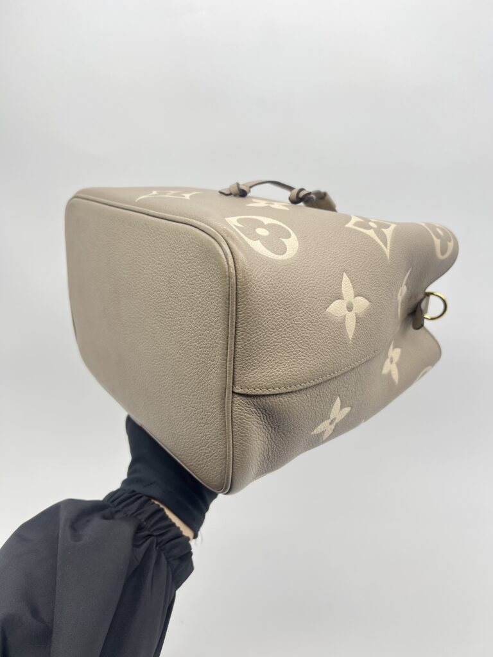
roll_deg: +0.8
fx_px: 494
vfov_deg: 67.3
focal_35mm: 26
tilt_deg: -19.3
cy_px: 328
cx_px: 246
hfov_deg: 53.1
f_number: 1.5
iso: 32
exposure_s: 1/100
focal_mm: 5.7
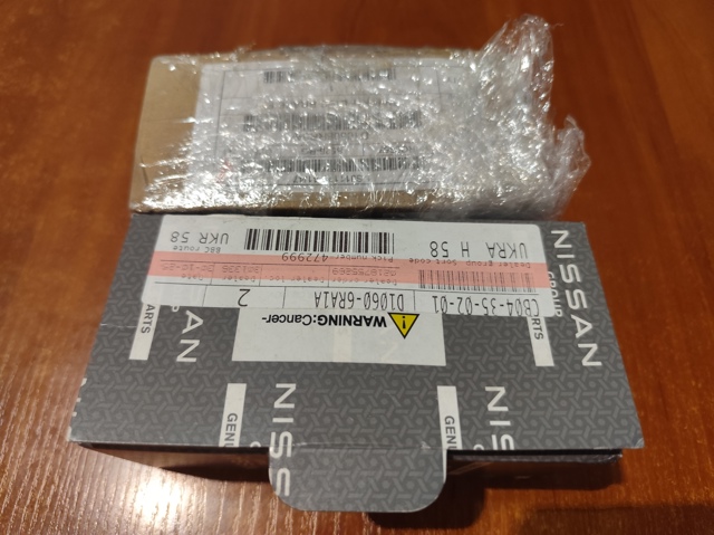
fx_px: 474
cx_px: 357
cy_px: 268
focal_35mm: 23
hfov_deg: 74.0
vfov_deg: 58.8
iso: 1000
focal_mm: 6.19
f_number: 1.65
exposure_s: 1/50
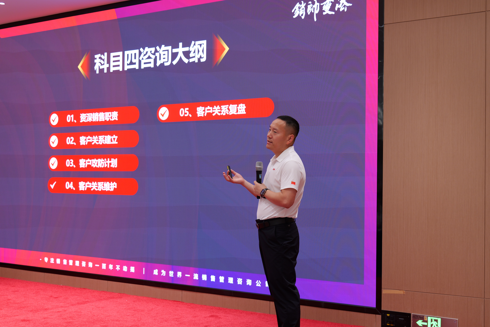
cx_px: 245
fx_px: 681
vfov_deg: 27.0
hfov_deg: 39.6
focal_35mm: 50
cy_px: 164
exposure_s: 1/25
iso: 800
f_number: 5.3
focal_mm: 50
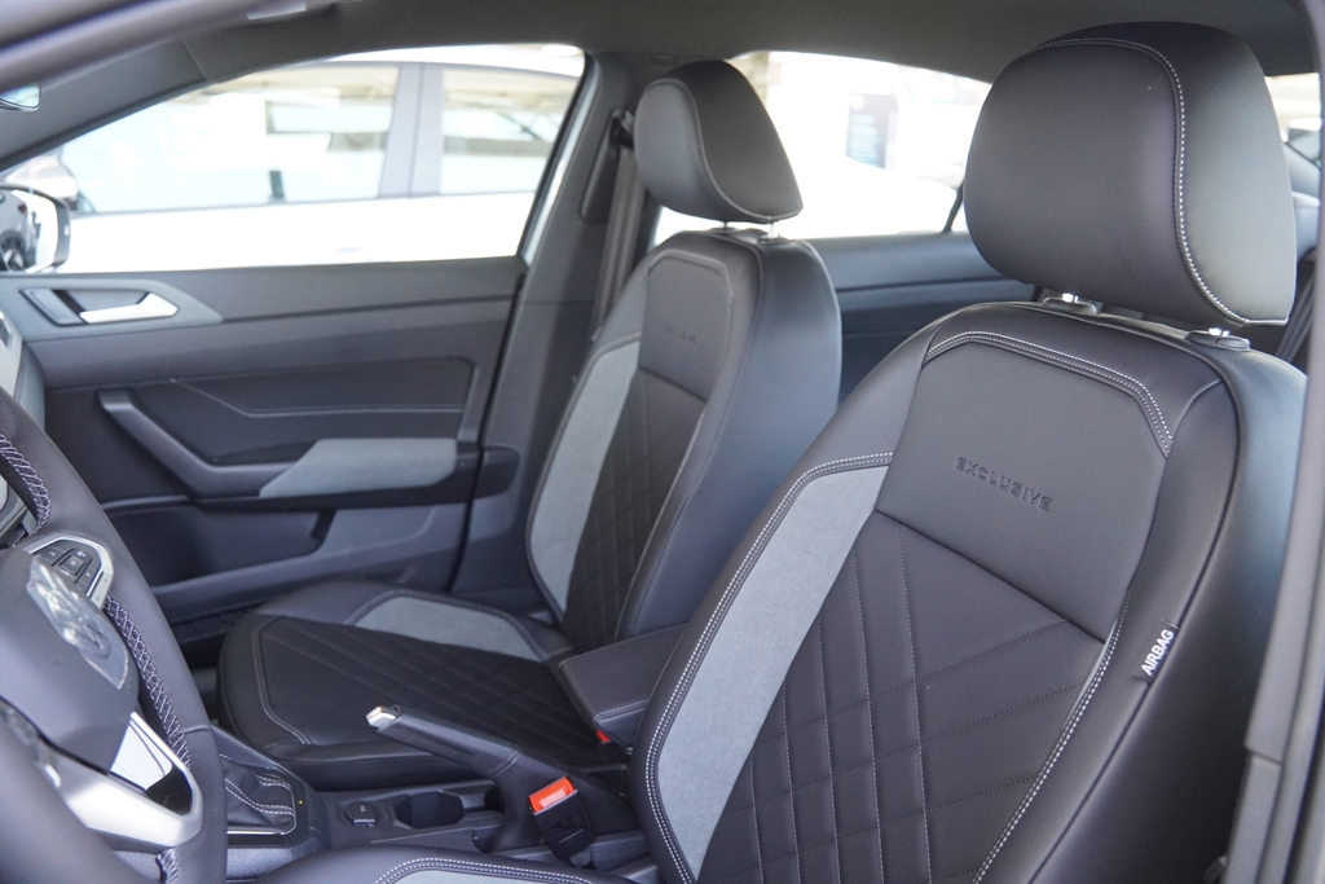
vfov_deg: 41.7
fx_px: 1159
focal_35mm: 32
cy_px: 442
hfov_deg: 59.5
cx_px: 662
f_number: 3.2
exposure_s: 1/160
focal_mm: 21
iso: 1600
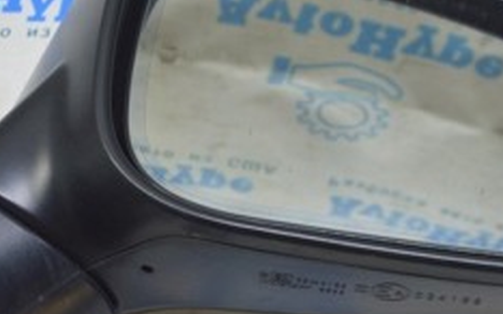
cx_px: 269
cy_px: 111
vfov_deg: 14.2
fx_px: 1261
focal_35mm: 92
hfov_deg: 22.6
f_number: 5.6
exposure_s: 1/20
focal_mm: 22
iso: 400
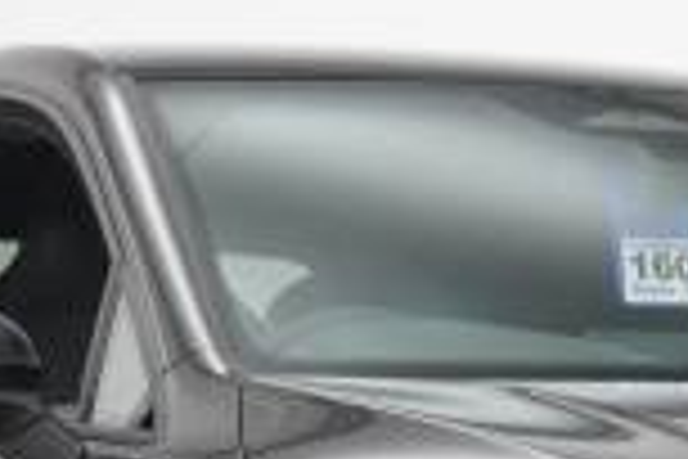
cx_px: 818
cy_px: 720
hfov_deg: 7.9
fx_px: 4932
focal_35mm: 258
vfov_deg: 5.3
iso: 5000
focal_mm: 41
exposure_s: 1/200
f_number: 5.6
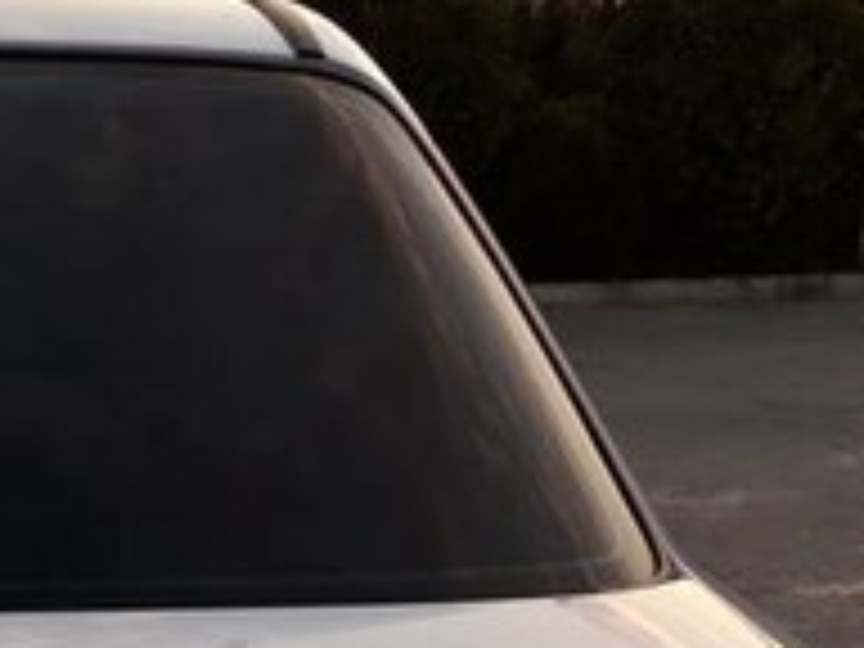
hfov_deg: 19.5
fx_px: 2321
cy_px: 992
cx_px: -248
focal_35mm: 93
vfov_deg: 14.7
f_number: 1.9
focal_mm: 3.6
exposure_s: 1/145
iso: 40
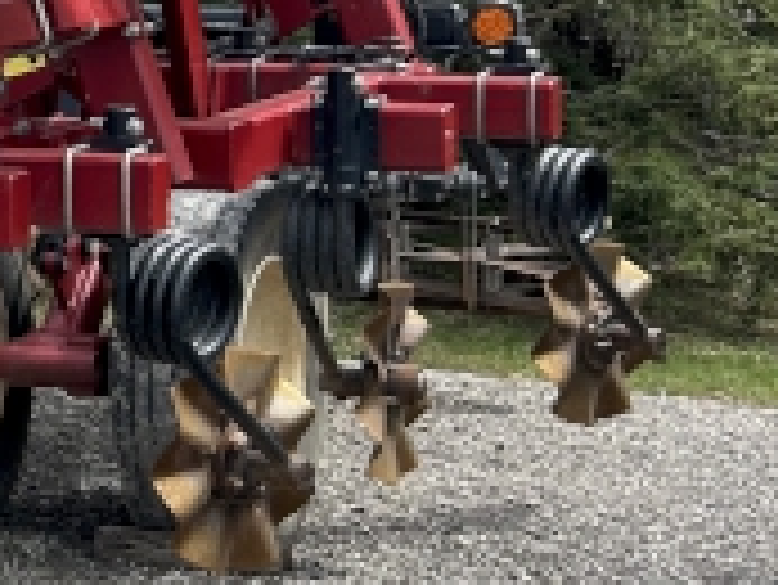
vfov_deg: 12.3
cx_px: -702
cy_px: 54
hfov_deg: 14.2
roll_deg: -1.5
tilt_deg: -1.8
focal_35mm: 120
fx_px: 2699
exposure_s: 1/1838
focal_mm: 5.7
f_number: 1.5
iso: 50
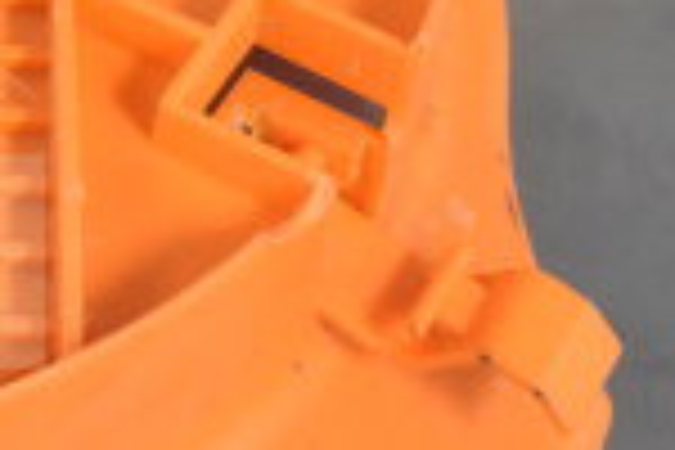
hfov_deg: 11.3
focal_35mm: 171
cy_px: 11
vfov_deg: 8.0
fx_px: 3206
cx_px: -464
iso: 6400
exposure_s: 1/50
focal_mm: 28
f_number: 4.2
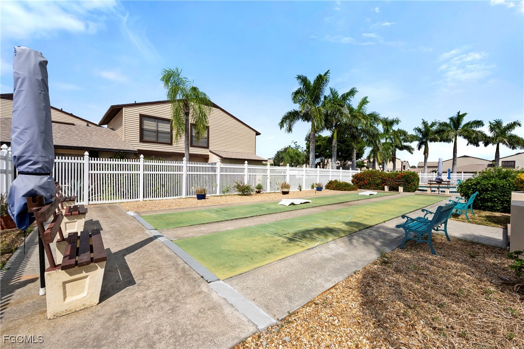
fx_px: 204
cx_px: 262
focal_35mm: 14
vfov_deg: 81.1
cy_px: 174
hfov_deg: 104.3
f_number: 10
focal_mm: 14
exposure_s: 1/320
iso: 100
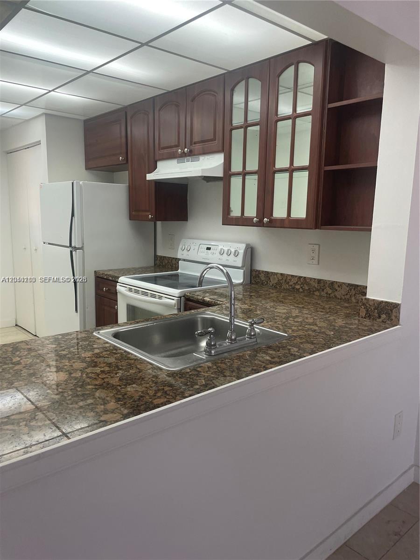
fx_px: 421
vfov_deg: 67.3
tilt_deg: -9.6
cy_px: 280
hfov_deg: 53.1
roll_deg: -1.2
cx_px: 210
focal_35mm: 26
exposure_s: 1/120
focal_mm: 4.2
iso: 100
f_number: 1.6
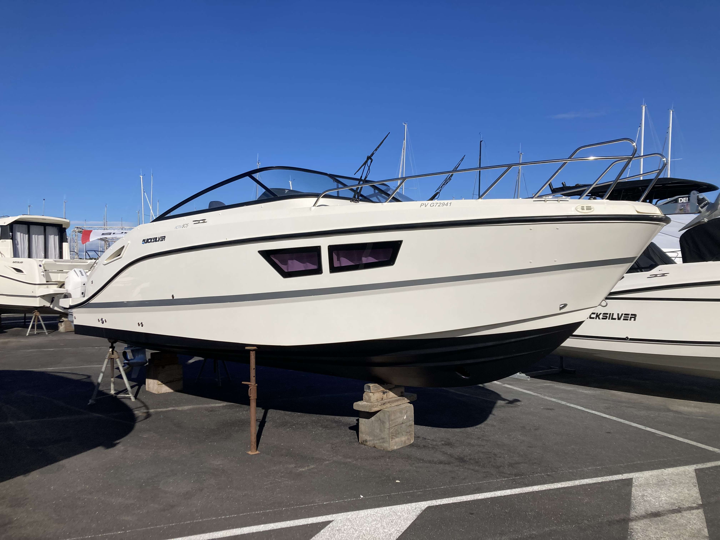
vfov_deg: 49.7
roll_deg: +0.1
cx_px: 360
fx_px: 582
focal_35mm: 28
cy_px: 270
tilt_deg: +2.2
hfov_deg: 63.4
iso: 25
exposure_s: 1/4808
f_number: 1.8
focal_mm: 3.99
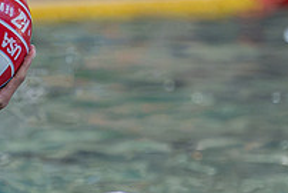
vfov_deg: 1.6
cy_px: 162
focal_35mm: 843
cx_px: 32
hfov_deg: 2.4
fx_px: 6749
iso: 8000
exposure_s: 1/1000
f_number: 4
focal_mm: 185
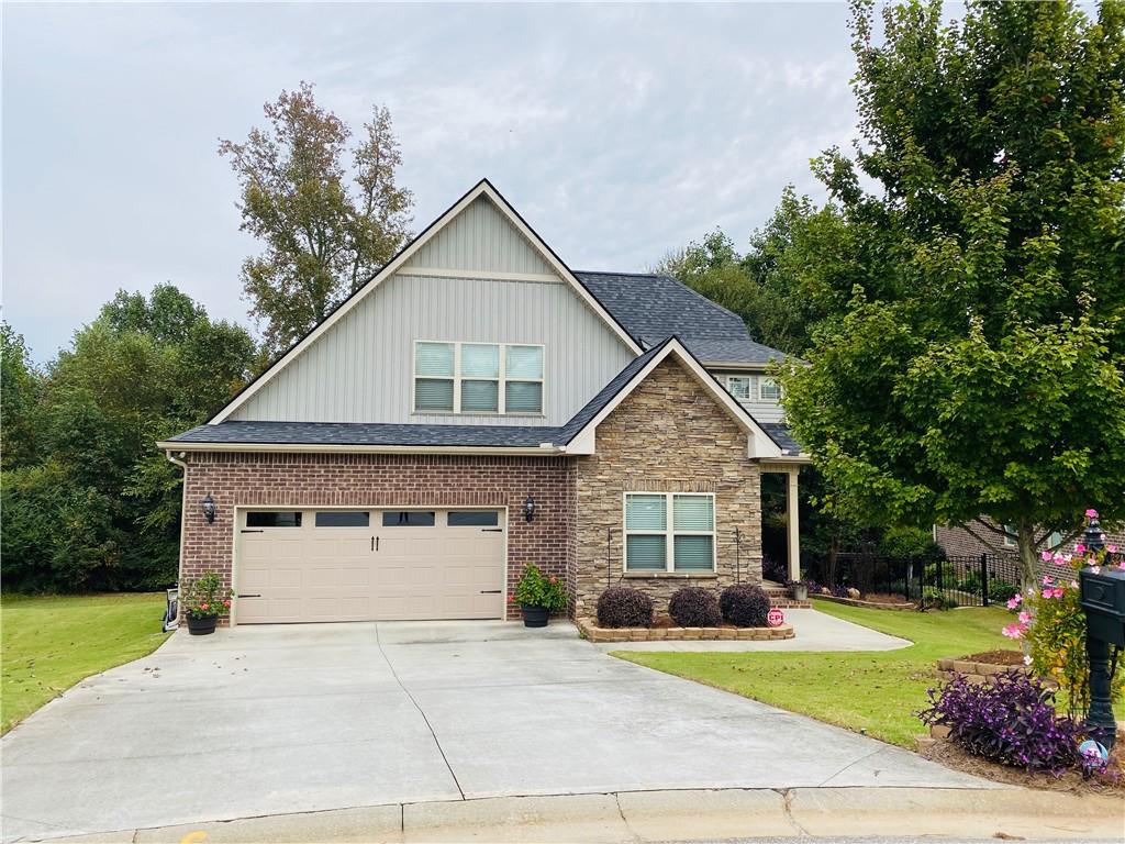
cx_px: 562
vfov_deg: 53.1
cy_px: 422
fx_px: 845
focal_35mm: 26
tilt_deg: +4.8
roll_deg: -0.1
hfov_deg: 67.3
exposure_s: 1/1170
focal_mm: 4.25
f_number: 1.8
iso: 32
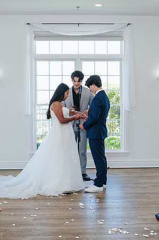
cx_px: 82
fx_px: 394
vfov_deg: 33.8
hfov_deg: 22.8
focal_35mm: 59
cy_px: 134
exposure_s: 1/200
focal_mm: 35
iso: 320
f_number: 3.5
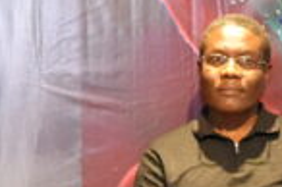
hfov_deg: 8.9
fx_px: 1815
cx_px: 241
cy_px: 205
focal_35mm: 232
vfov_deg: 5.9
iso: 5000
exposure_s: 1/160
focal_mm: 33
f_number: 4
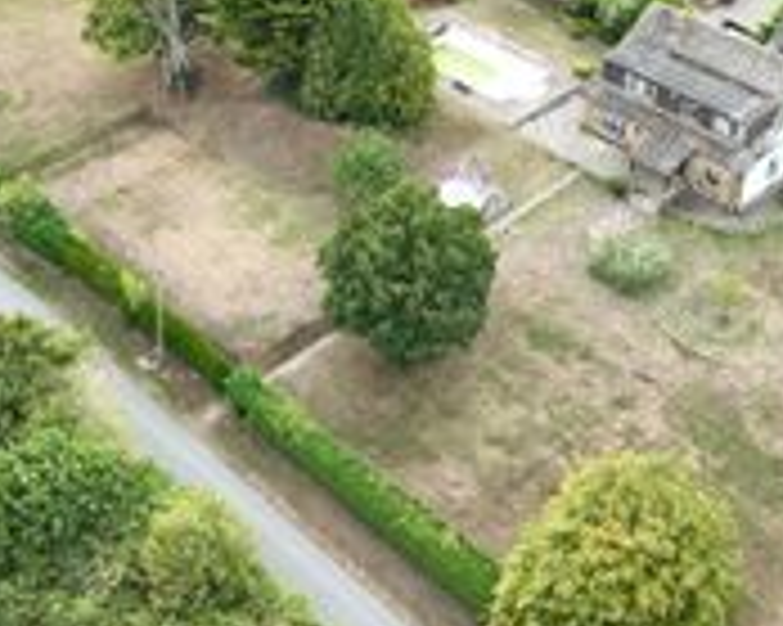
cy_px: 261
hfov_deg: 34.5
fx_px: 1251
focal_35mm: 54
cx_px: 513
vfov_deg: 28.0
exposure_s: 1/240
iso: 100
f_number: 2.8
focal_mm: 12.29
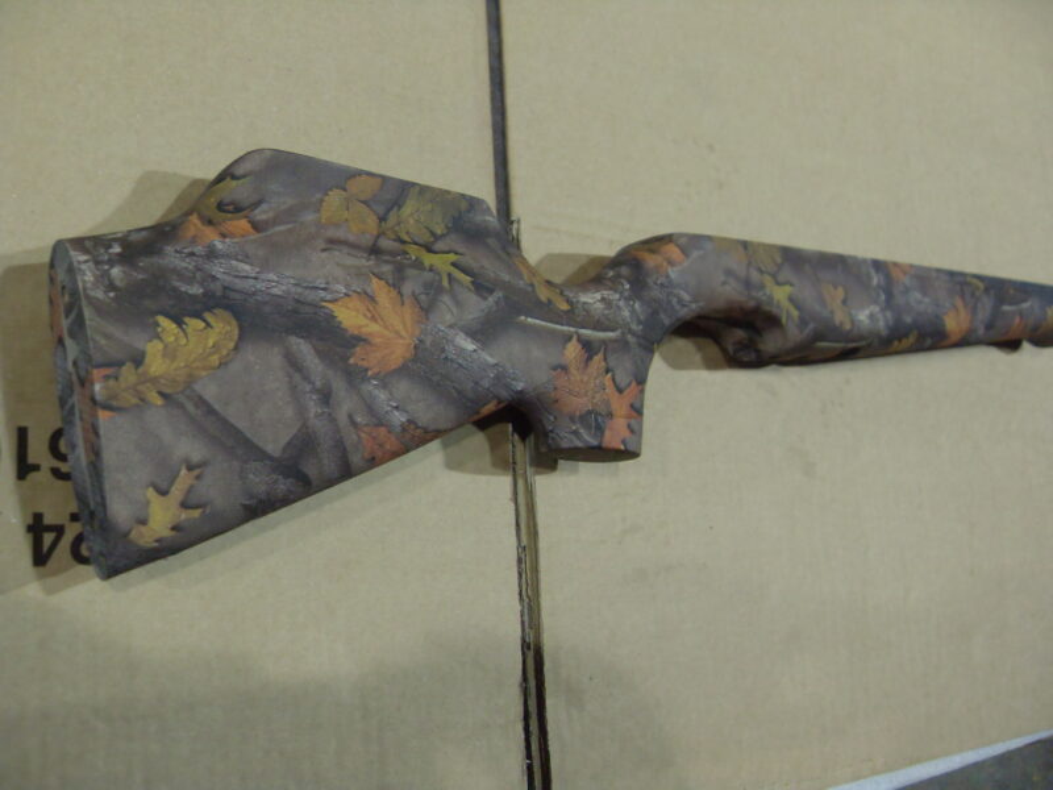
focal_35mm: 35
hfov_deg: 52.6
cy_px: 395
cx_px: 526
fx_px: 1065
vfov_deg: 40.7
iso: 200
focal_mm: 6.3
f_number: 2.8
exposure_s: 1/30
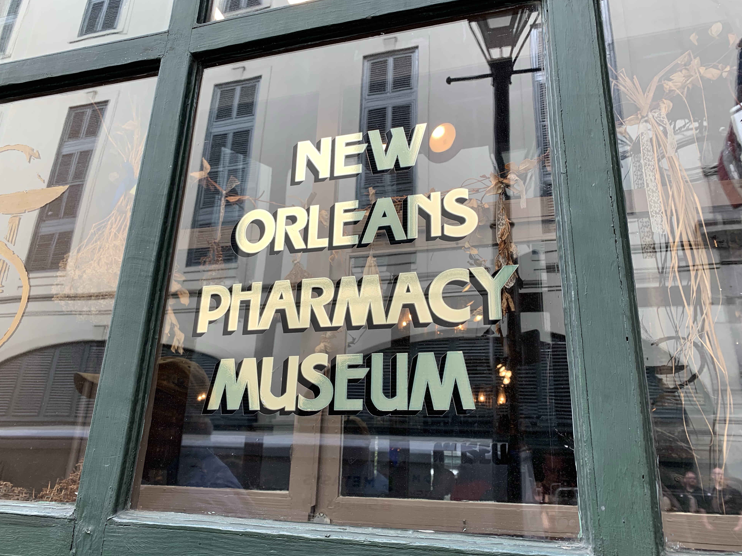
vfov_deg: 51.4
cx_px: 359
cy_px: 277
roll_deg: -3.3
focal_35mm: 27
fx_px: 579
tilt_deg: +20.6
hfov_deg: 65.3
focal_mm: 4.25
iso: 25
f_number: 1.8
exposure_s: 1/144
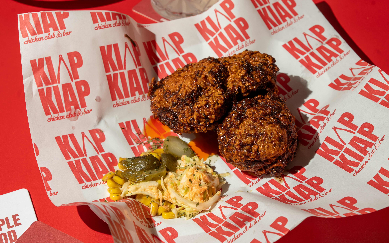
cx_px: 218
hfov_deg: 24.6
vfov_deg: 15.5
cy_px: 111
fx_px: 890
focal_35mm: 84
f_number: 10
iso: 100
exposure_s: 1/160
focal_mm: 65
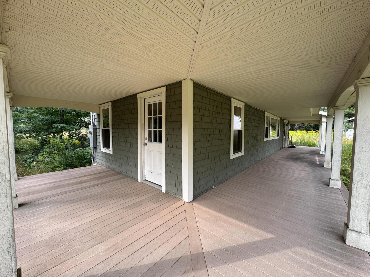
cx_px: 185
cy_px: 138
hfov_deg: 102.1
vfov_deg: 85.7
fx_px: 150
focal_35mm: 14
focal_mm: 2.22
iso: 40
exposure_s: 1/185
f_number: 2.2
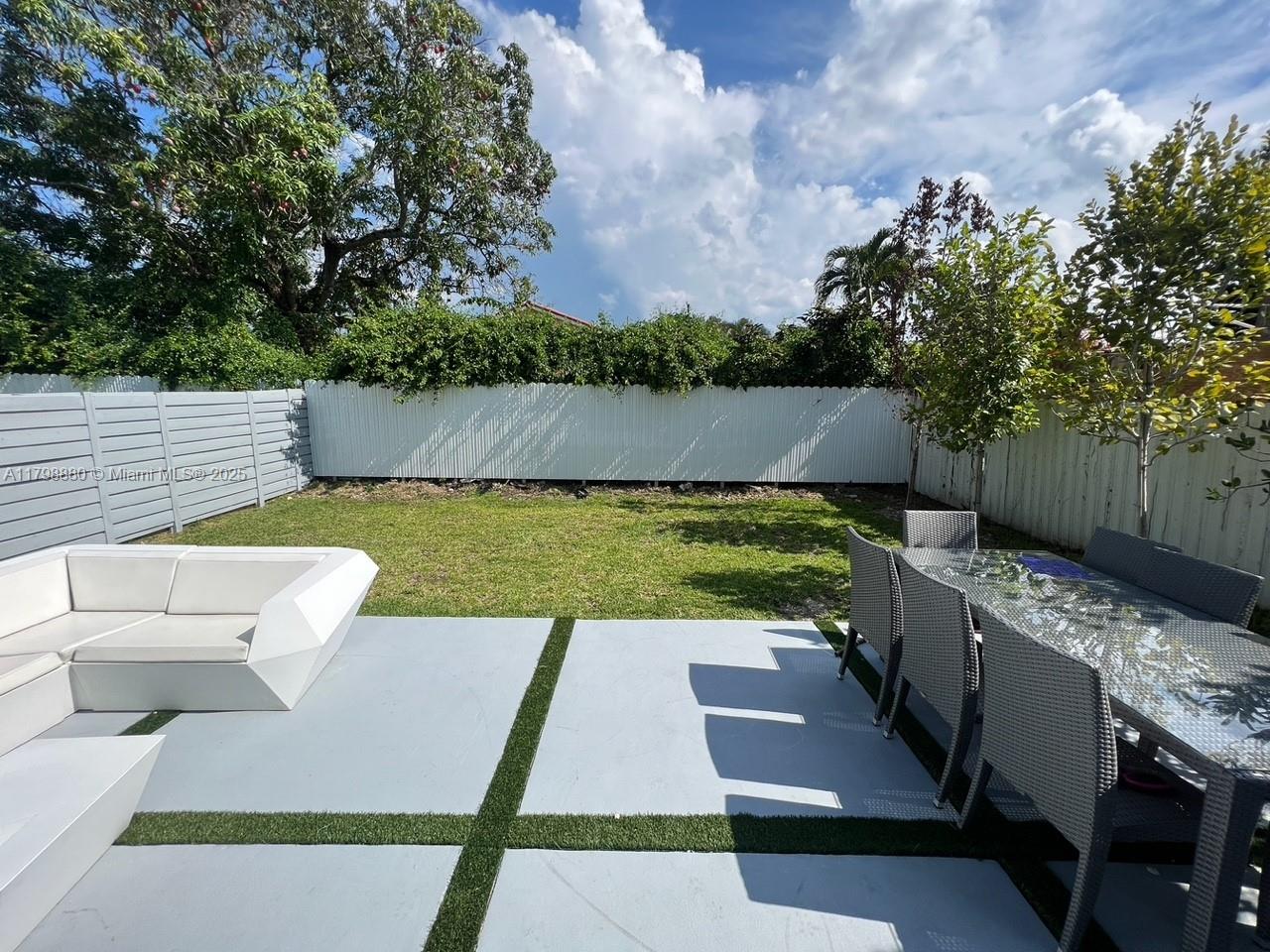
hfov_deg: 106.2
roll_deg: -1.0
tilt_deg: -9.8
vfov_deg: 89.9
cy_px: 476
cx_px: 635
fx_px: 477
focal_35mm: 13
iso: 32
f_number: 1.8
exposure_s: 1/1815
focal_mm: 1.57
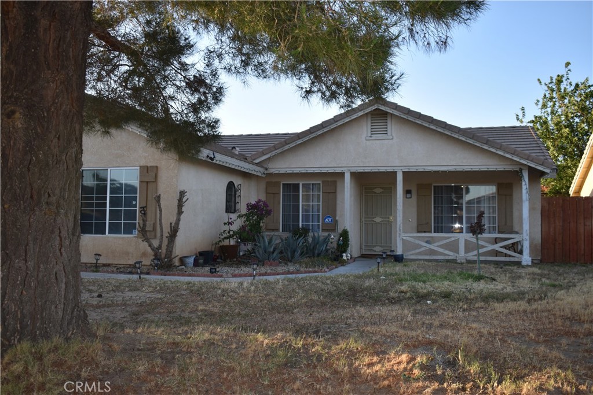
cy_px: 198
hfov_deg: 55.1
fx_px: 568
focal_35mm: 34
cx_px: 296
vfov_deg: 38.4
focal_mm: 23
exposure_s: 1/200
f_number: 5
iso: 110
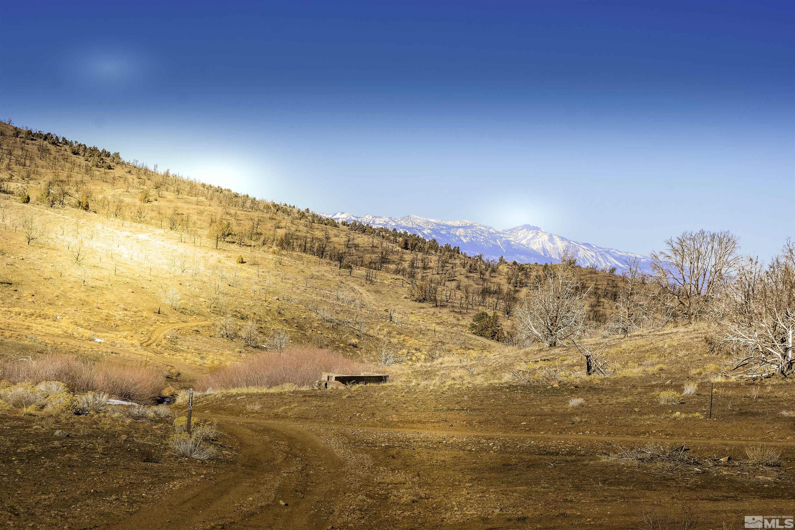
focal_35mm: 82
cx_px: 398
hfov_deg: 24.6
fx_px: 1822
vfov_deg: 16.6
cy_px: 265
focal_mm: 55
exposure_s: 1/500
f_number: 8
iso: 140
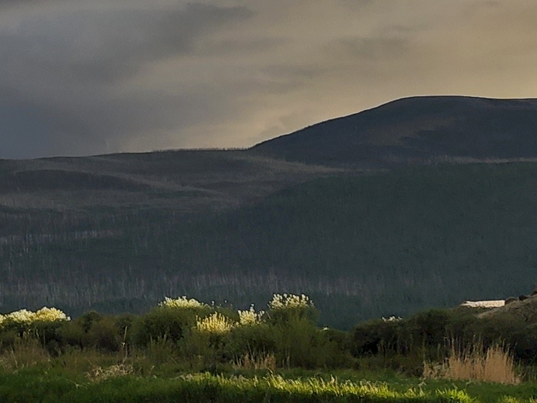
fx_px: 1660
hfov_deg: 15.1
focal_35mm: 107
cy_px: -57
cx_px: -521
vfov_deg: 13.5
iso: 12
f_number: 1.8
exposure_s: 1/257
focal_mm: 6.4
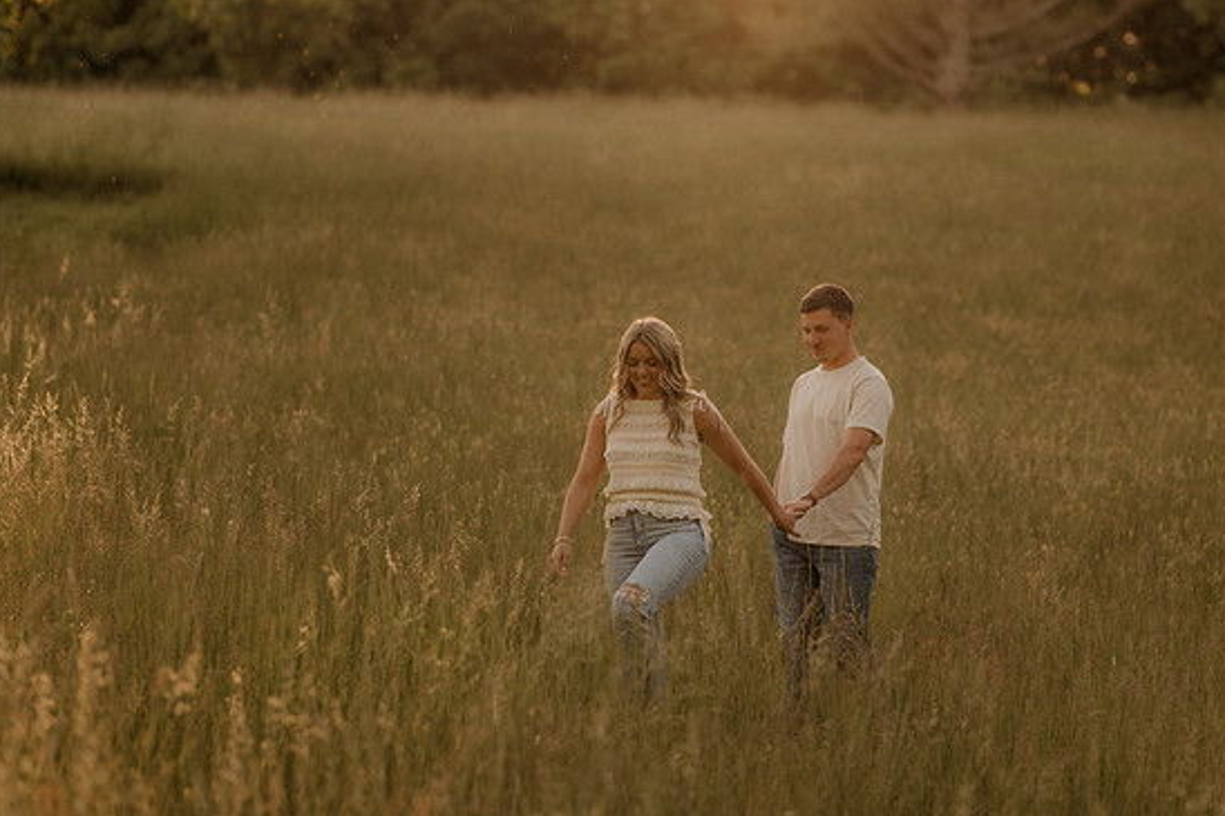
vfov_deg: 15.2
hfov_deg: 22.6
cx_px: 637
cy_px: 430
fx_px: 3061
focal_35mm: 90
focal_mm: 85
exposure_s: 1/800
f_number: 2
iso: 250
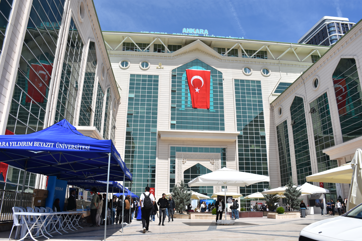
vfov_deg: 47.9
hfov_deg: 67.4
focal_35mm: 27
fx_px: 271
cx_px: 181
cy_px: 120
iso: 140
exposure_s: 1/500
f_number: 8
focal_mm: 18
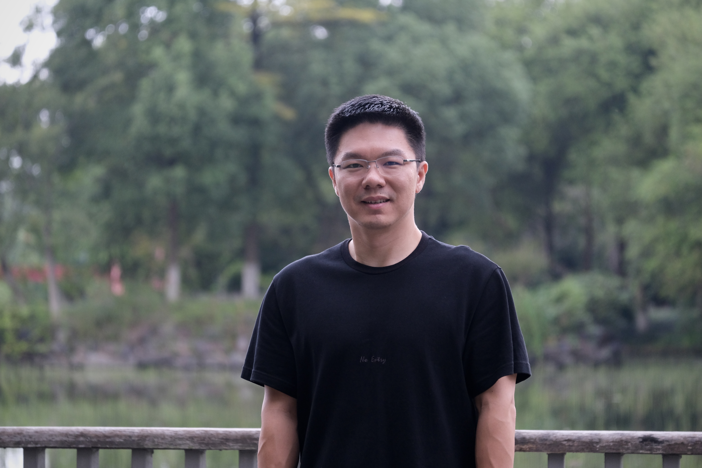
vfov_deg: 8.3
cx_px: 351
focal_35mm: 165
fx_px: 3217
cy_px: 234
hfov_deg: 12.5
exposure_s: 1/320
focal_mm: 110.3
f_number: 4.2
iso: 1250
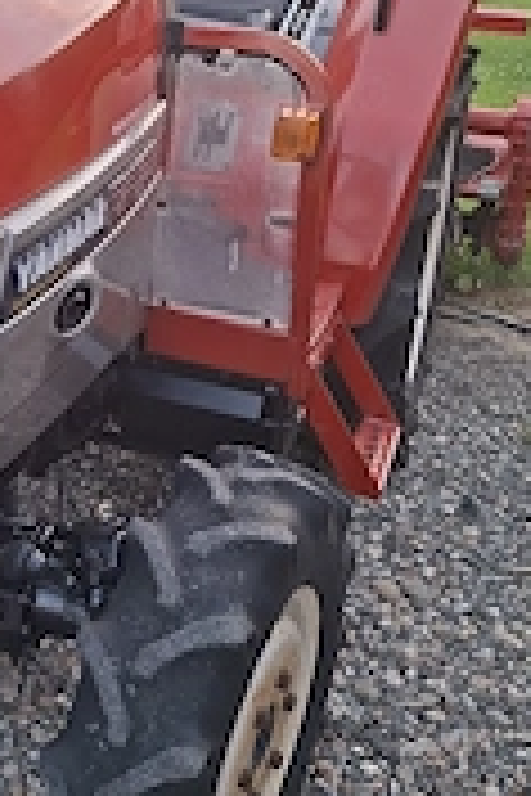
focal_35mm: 54
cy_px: 234
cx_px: -14
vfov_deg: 36.3
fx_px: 1195
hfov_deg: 23.9
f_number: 1.8
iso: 125
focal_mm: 5.54
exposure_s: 1/100
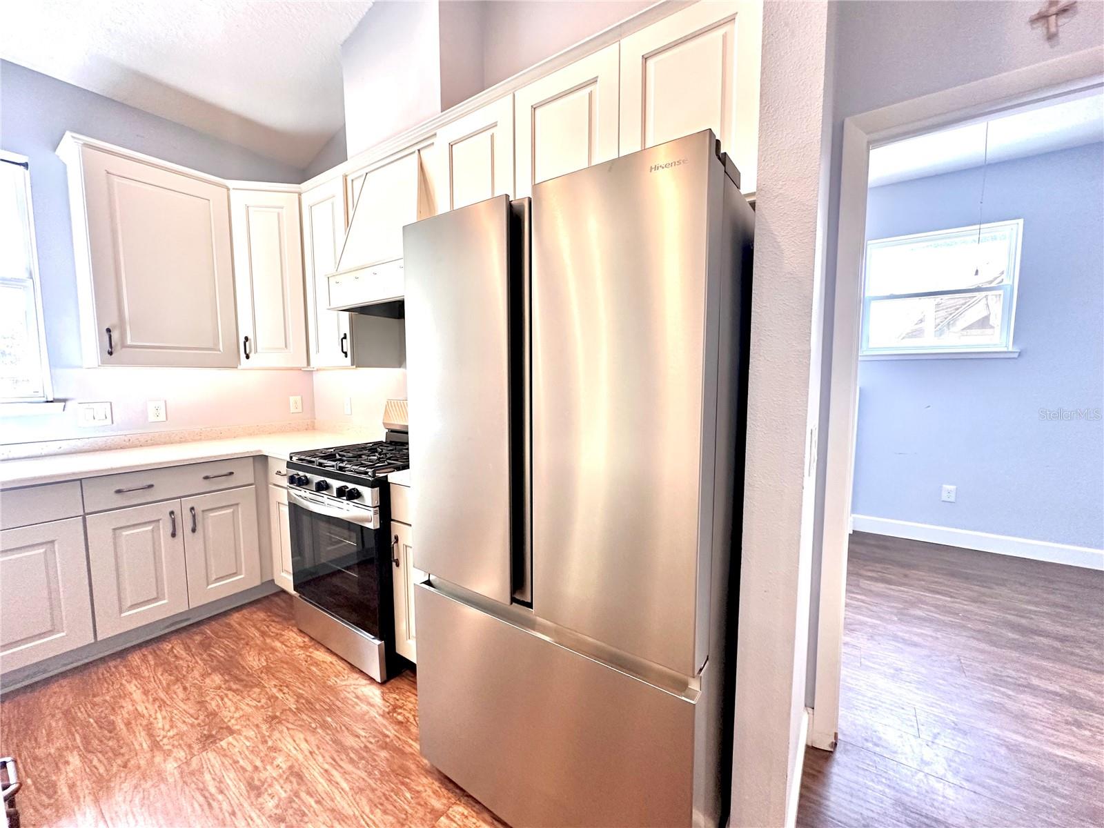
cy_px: 414
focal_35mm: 14
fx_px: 446
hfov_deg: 102.1
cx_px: 552
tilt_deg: -4.6
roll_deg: +0.5
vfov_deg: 85.7
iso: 250
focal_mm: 2.22
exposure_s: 1/120
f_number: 2.2
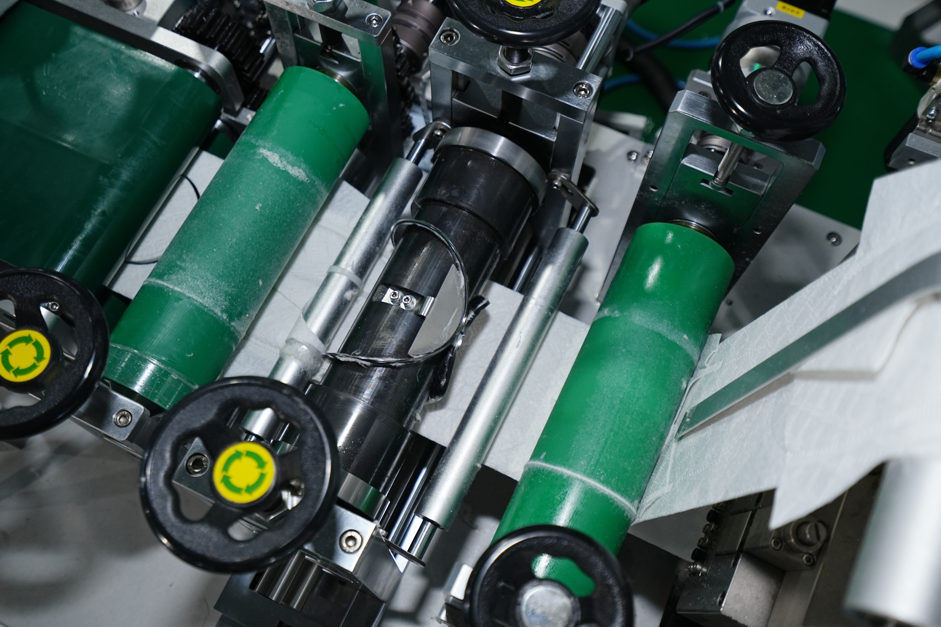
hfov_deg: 54.4
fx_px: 915
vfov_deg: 37.9
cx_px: 470
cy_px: 314
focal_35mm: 35
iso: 640
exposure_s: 1/125
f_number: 4
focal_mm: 35
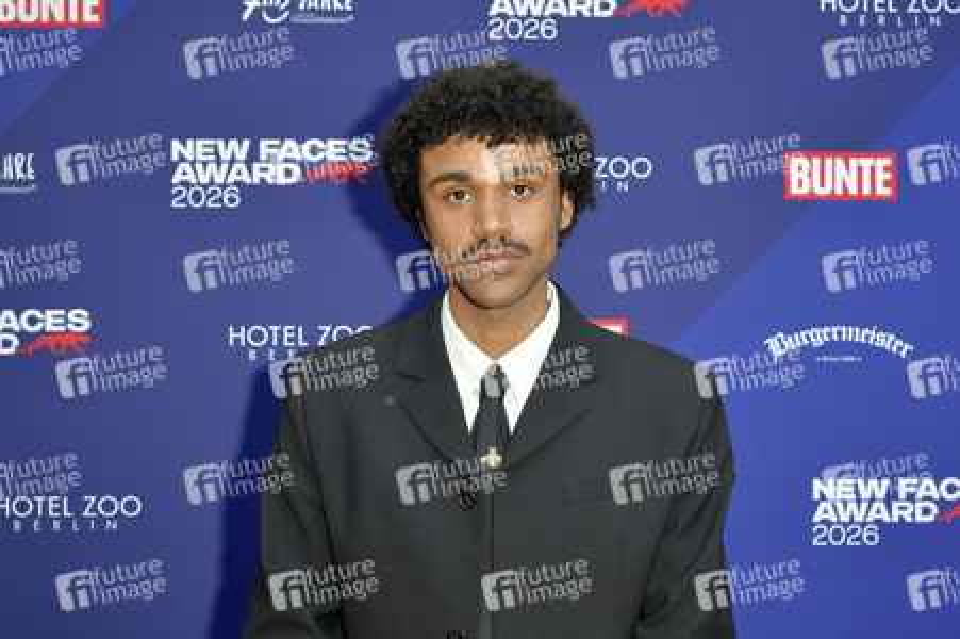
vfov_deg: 26.0
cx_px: 480
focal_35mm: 52
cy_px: 320
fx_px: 1386
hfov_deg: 38.2
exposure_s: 1/200
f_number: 6.3
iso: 640
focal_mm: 52
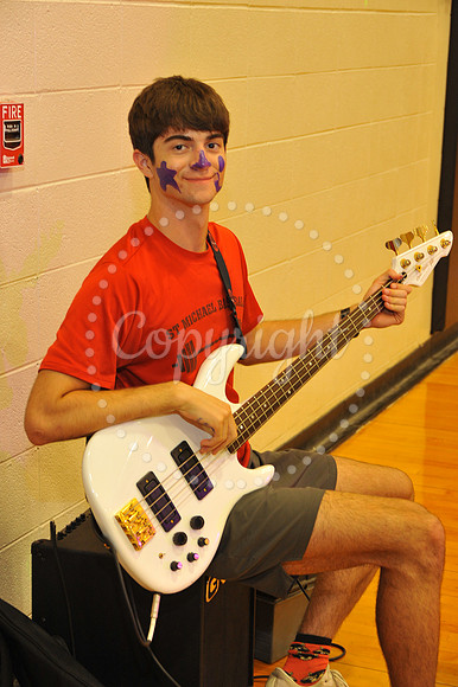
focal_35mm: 78
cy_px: 344
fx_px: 1490
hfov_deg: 17.5
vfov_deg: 26.0
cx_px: 229
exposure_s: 1/60
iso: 1600
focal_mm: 78
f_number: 6.3
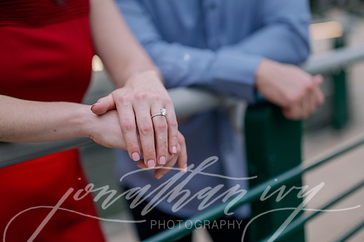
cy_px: 121
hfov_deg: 39.6
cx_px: 182
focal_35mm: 50
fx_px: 505
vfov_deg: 27.0
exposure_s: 1/500
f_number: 2
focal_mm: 50
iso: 320
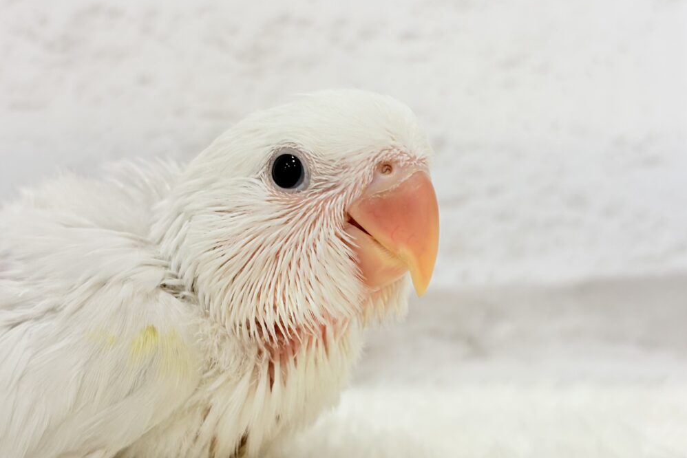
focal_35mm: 65
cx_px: 314
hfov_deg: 30.9
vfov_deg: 20.9
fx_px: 1241
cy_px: 250
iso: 50
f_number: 1.6
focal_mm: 5.96
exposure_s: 1/50
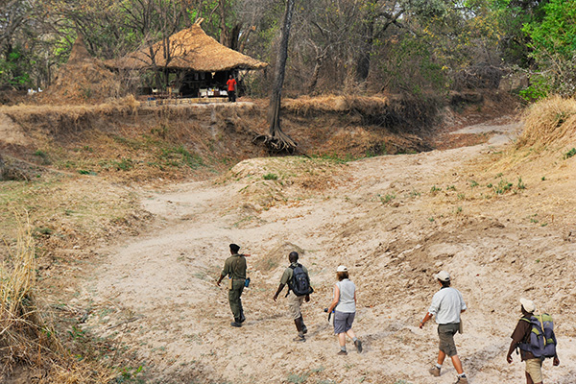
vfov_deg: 20.6
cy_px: 192
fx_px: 1056
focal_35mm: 66
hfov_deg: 30.5
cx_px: 288
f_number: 6.3
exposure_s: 1/400
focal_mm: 66
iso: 400
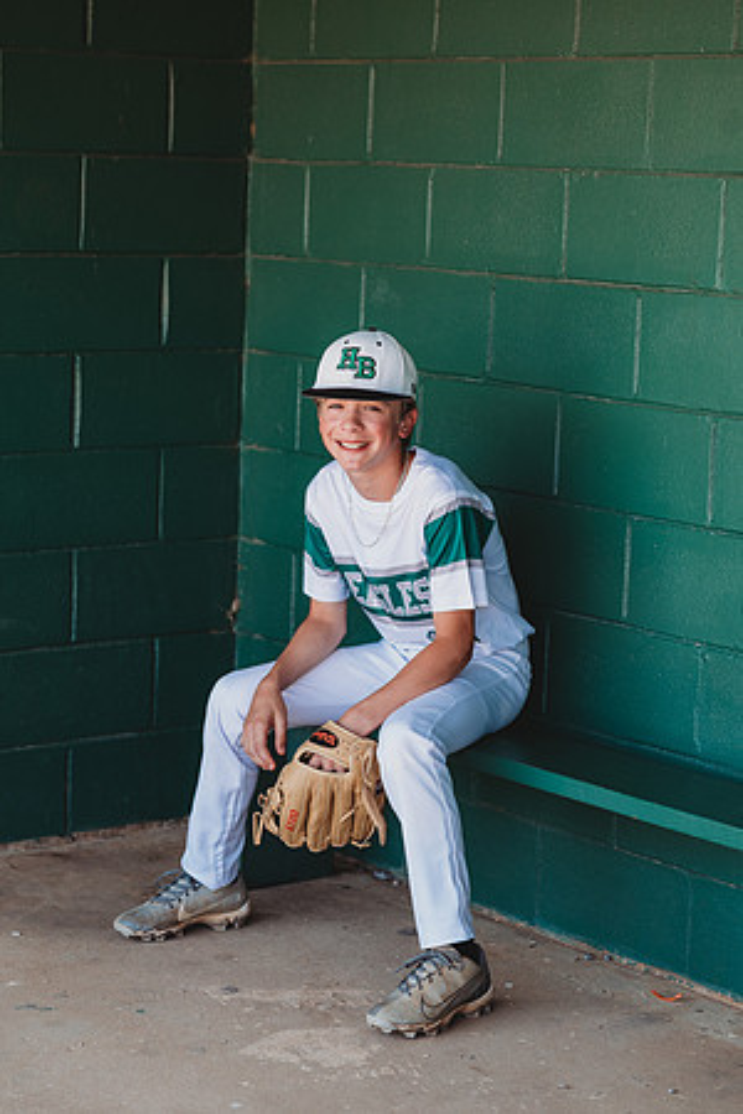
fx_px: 2631
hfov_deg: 16.1
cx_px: 372
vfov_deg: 23.9
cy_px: 557
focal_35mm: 85
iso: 100
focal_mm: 85
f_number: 2.8
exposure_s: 1/160
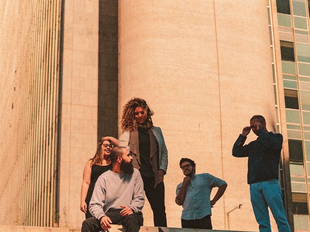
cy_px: 151
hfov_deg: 25.7
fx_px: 680
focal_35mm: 76
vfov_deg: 19.3
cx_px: 163
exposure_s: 1/8000
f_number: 2.8
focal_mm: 50
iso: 200
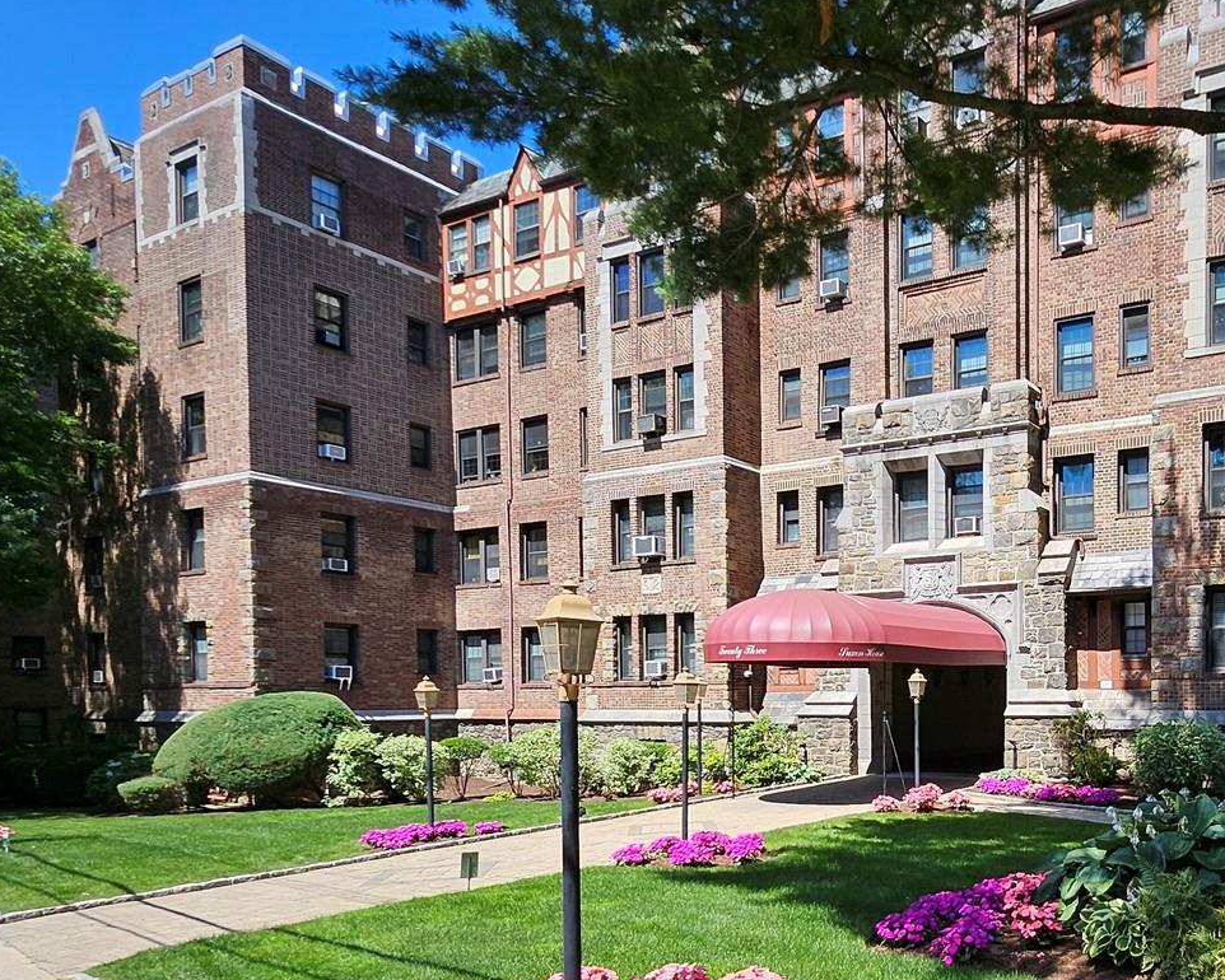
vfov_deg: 50.8
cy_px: 746
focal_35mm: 27
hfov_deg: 59.0
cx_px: 982
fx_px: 979
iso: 32
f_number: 2.2
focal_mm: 1.74
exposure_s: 1/902
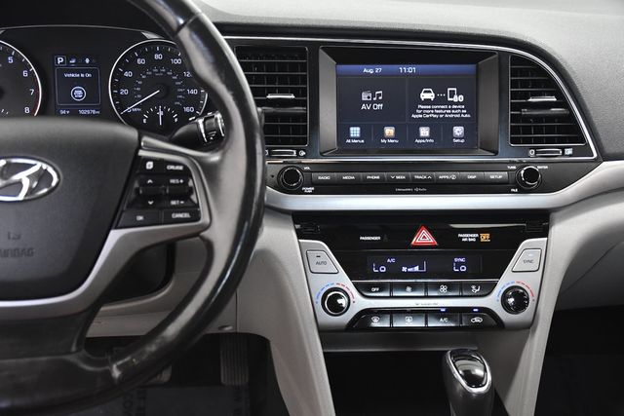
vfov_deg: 29.9
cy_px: 208
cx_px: 312
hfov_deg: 43.6
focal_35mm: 45
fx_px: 780
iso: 2500
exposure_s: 1/250
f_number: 4
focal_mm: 30
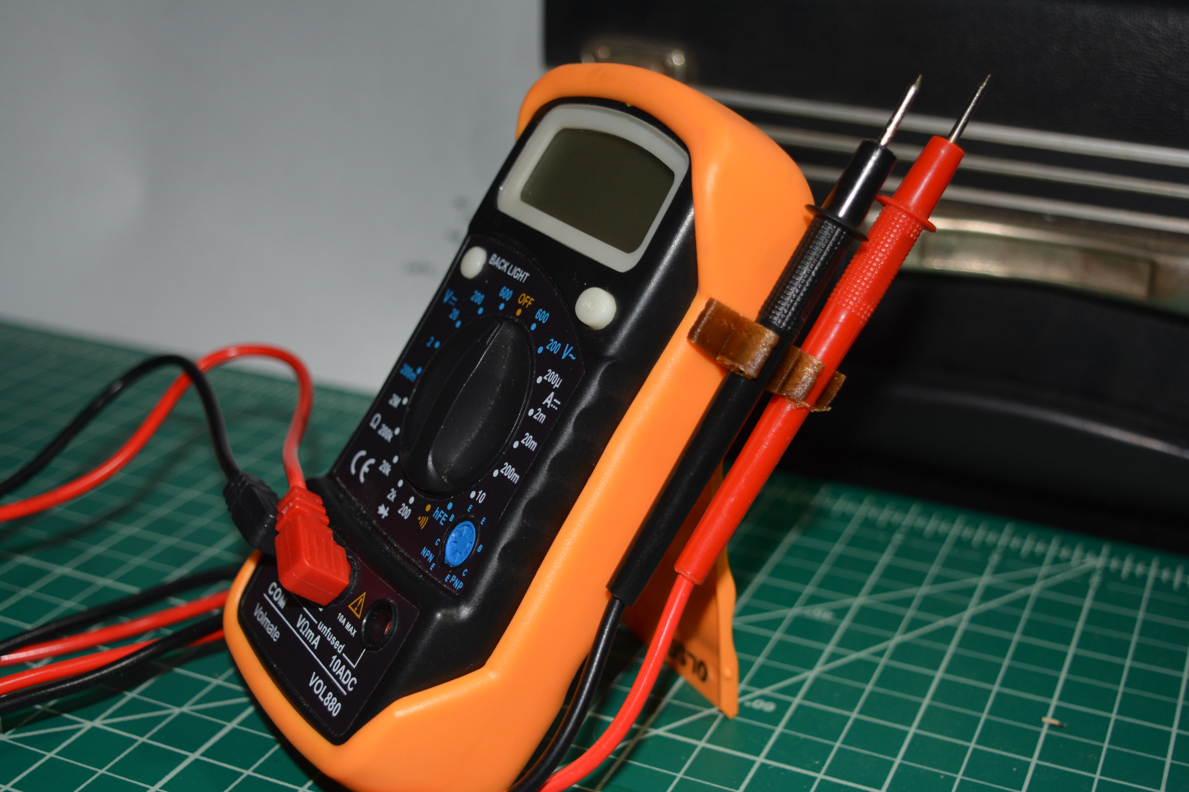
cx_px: 594
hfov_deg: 38.9
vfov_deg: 26.5
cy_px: 396
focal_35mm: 51
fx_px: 1684
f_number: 4.5
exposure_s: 1/60
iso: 450
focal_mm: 34
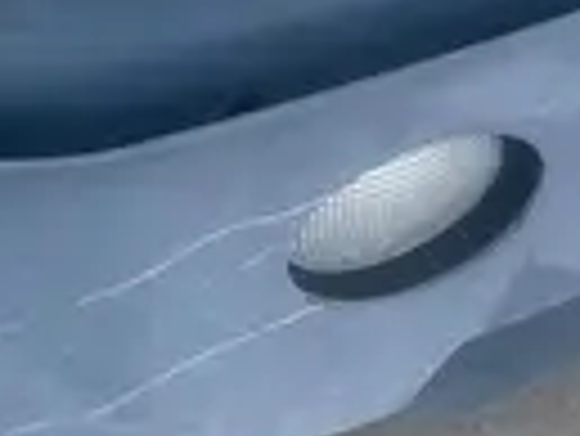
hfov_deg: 13.2
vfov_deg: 8.9
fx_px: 2482
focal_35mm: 148
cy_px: -685
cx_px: 13
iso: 50
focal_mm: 5.1
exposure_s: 1/615
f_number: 1.6
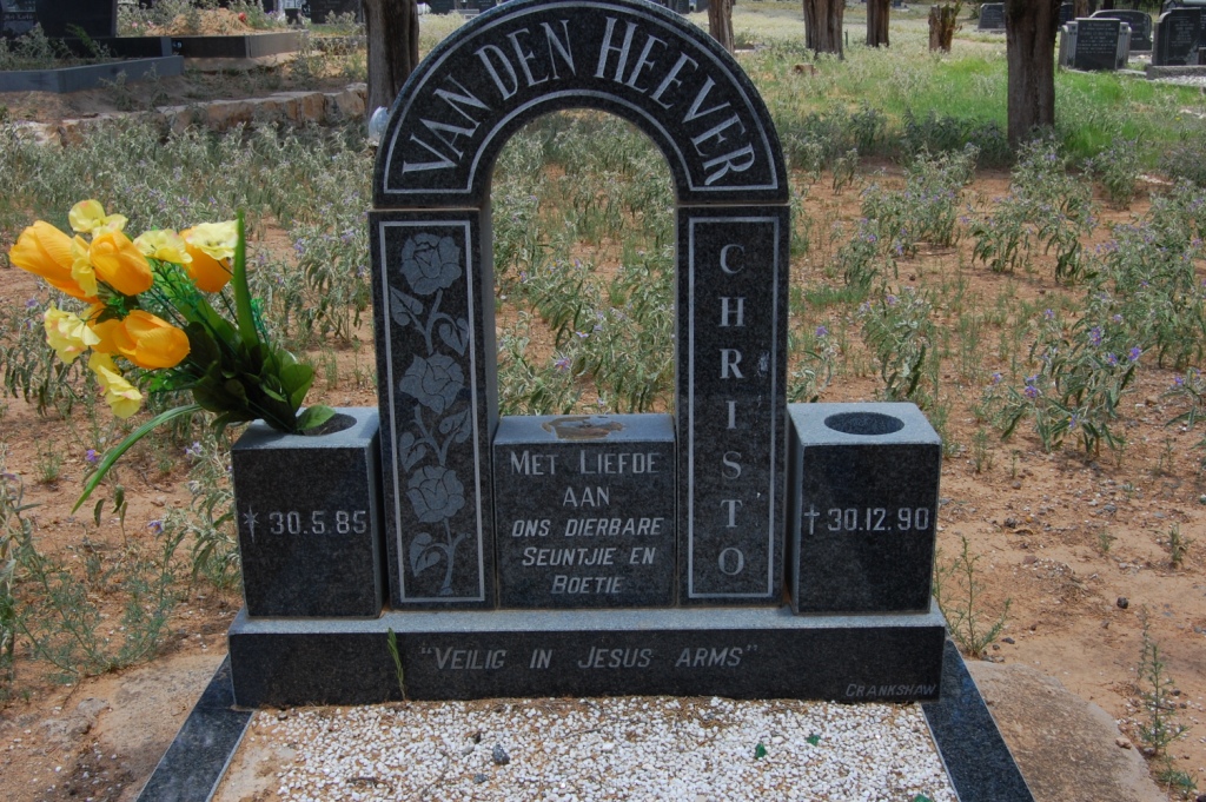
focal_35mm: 42
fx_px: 1406
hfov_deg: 46.4
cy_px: 401
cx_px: 603
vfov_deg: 31.8
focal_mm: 28
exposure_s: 1/60
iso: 200
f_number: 14
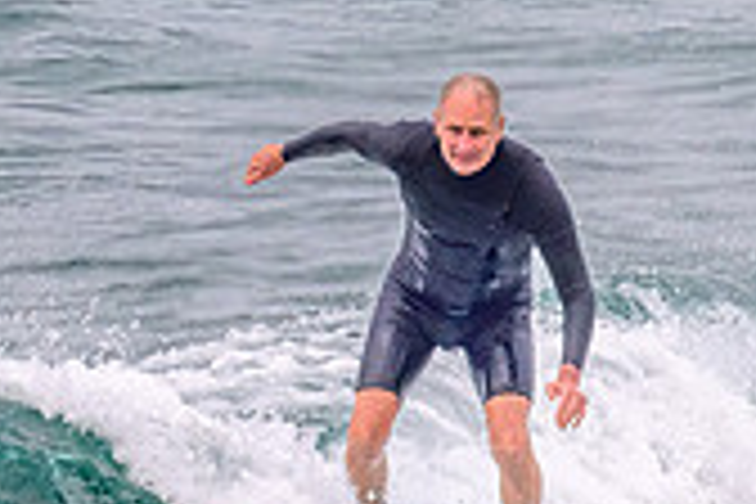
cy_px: 297
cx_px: 455
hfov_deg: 0.5
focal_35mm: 3770
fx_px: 79164
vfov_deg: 0.4
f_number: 11
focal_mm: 800
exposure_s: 1/2000
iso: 1000
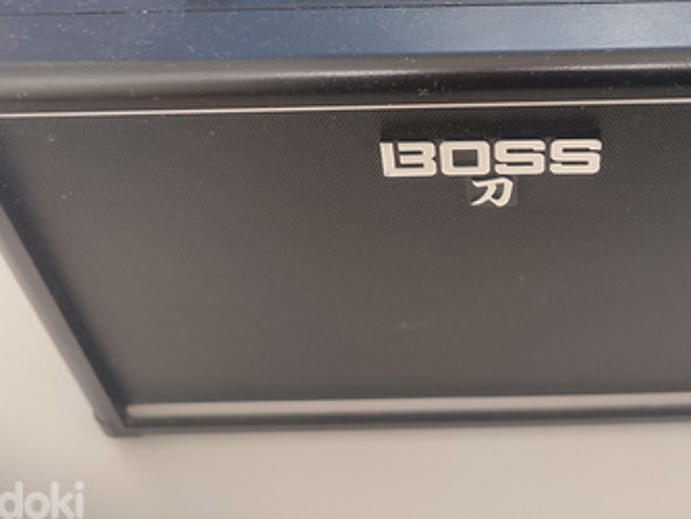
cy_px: 106
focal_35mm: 45
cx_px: 500
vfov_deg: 31.4
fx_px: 899
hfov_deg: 41.1
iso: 504
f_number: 1.9
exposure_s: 1/20
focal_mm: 6.04
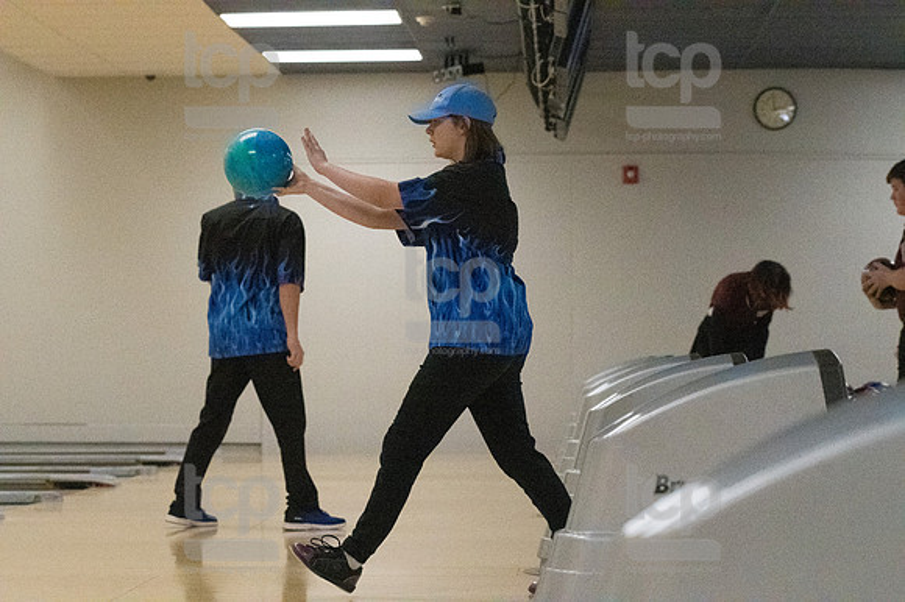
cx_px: 452
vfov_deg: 13.0
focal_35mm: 105
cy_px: 301
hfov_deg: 19.5
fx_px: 2638
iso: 10000
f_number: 4
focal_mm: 70
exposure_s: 1/1250
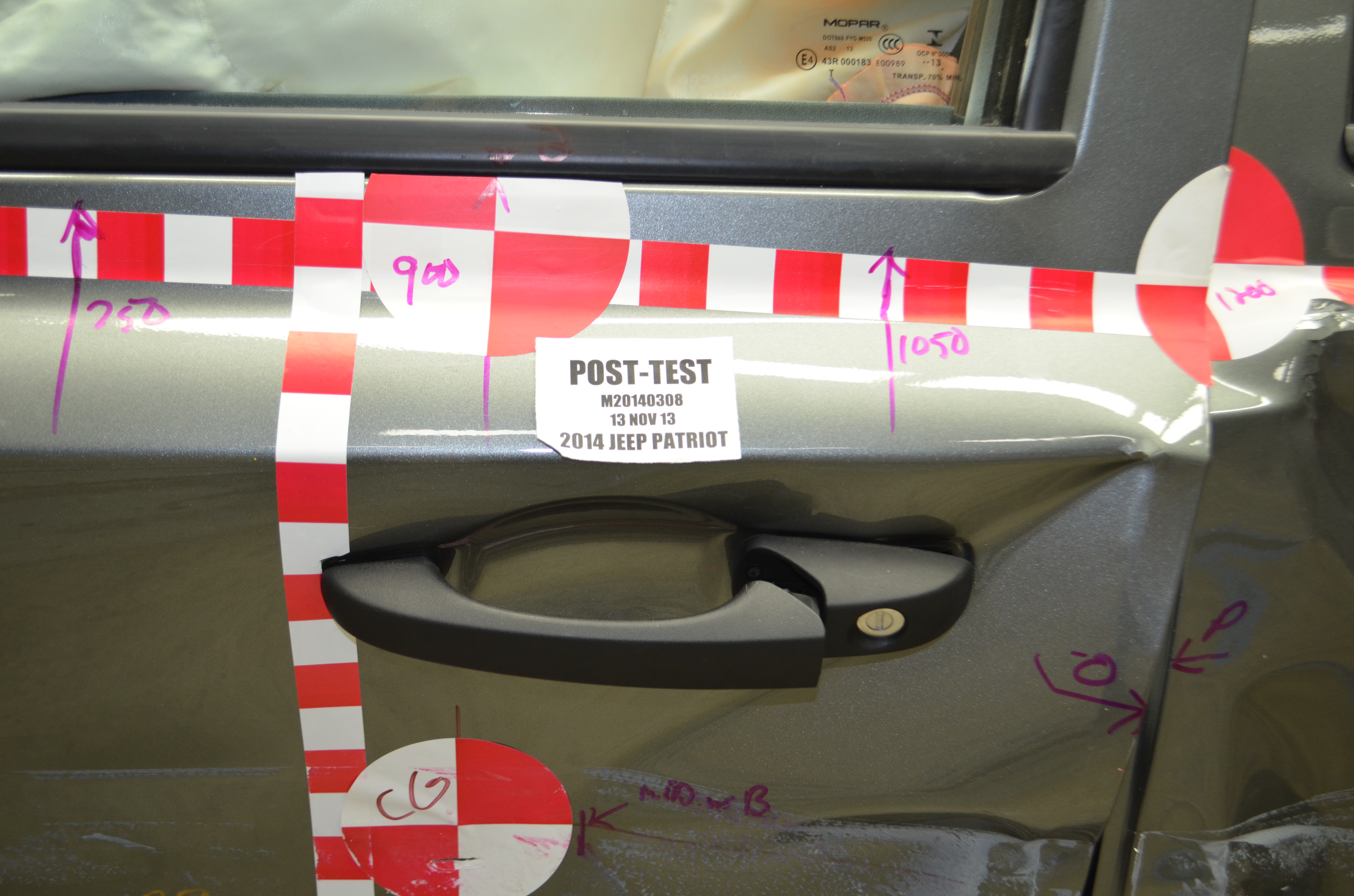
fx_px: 1576
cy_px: 448
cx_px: 677
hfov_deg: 46.5
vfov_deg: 31.8
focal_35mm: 42
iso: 400
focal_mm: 28
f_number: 4.5
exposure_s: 1/60
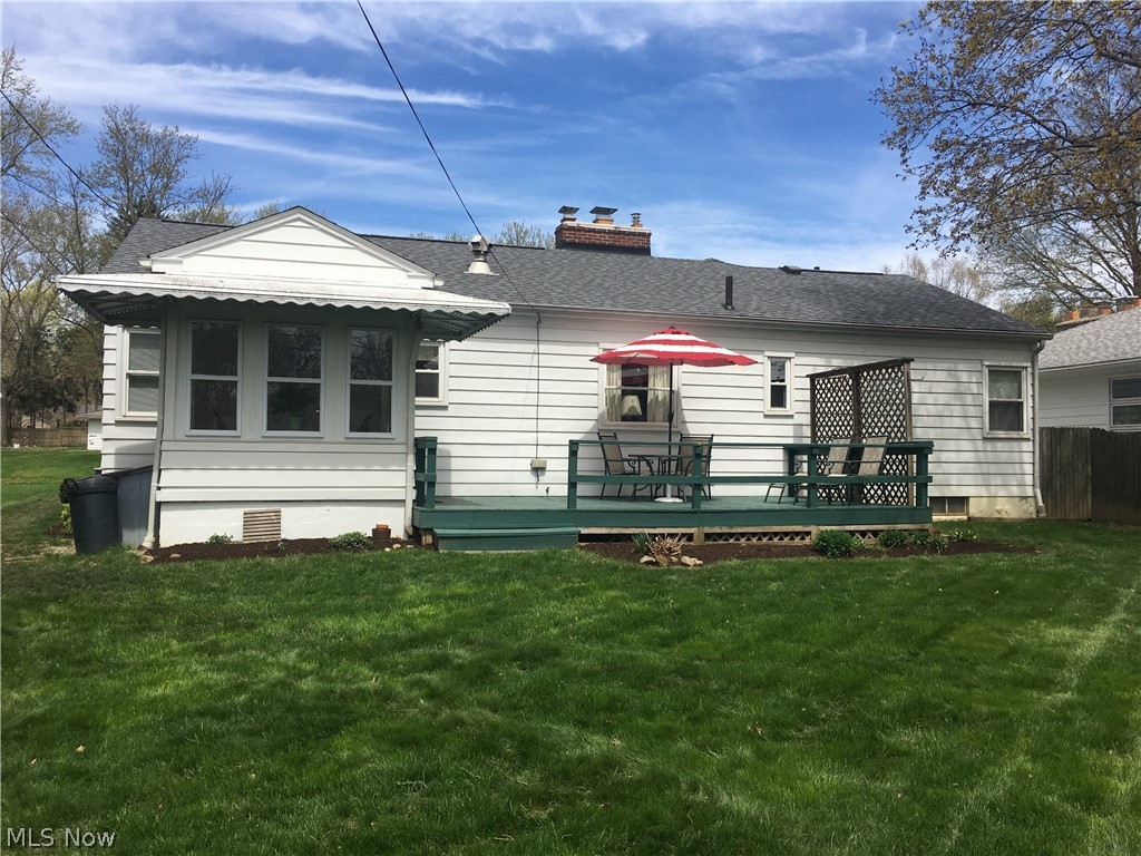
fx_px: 956
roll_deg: -0.9
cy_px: 428
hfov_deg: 61.7
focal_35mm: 29
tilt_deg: +2.1
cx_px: 570
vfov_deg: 48.2
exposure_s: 1/1374
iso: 25
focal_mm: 4.15
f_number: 2.2
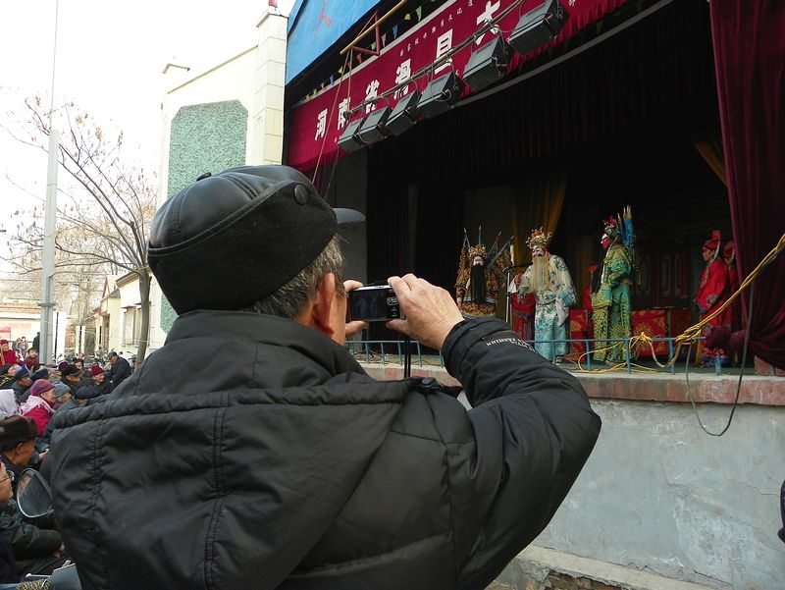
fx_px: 635
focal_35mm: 28
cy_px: 295
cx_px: 392
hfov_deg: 63.4
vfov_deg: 49.8
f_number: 3.5
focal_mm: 5
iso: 64
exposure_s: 1/125
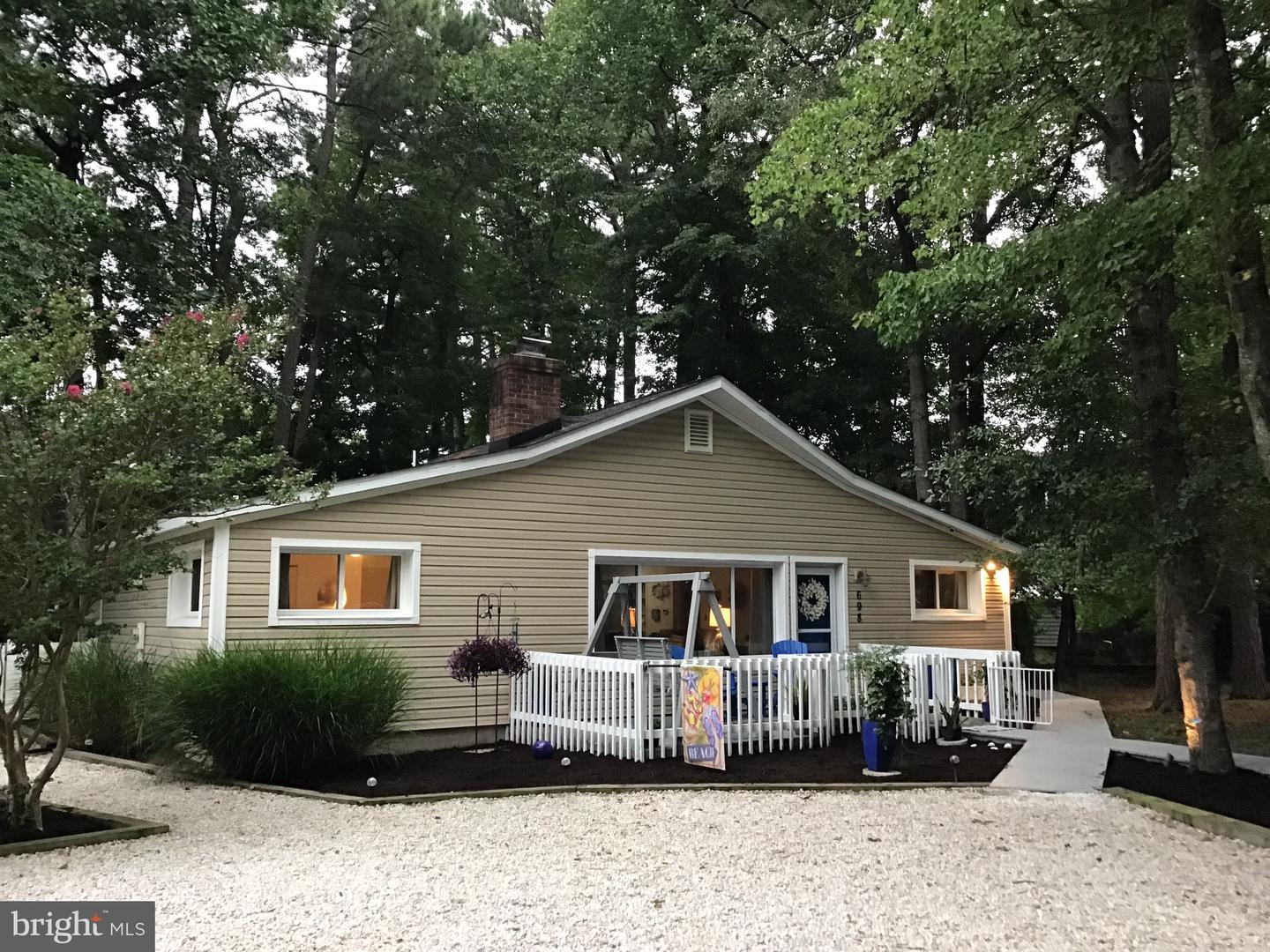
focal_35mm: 31
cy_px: 476
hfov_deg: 58.4
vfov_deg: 45.4
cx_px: 635
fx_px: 1137
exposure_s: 1/30
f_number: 2.4
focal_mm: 3.3
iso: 125
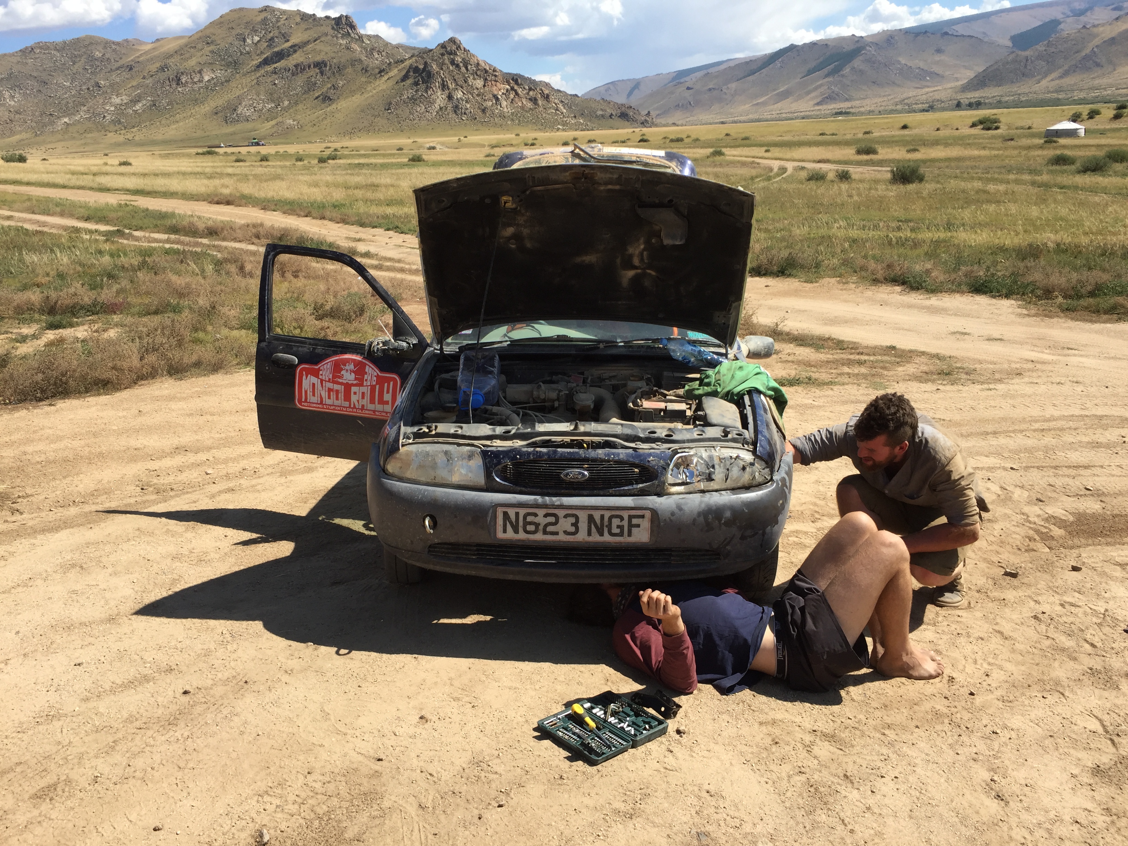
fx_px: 945
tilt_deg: -17.0
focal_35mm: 29
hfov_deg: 61.7
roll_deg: +2.9
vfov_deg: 48.2
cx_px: 564
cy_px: 423
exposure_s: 1/1522
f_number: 2.2
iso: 32
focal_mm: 4.15
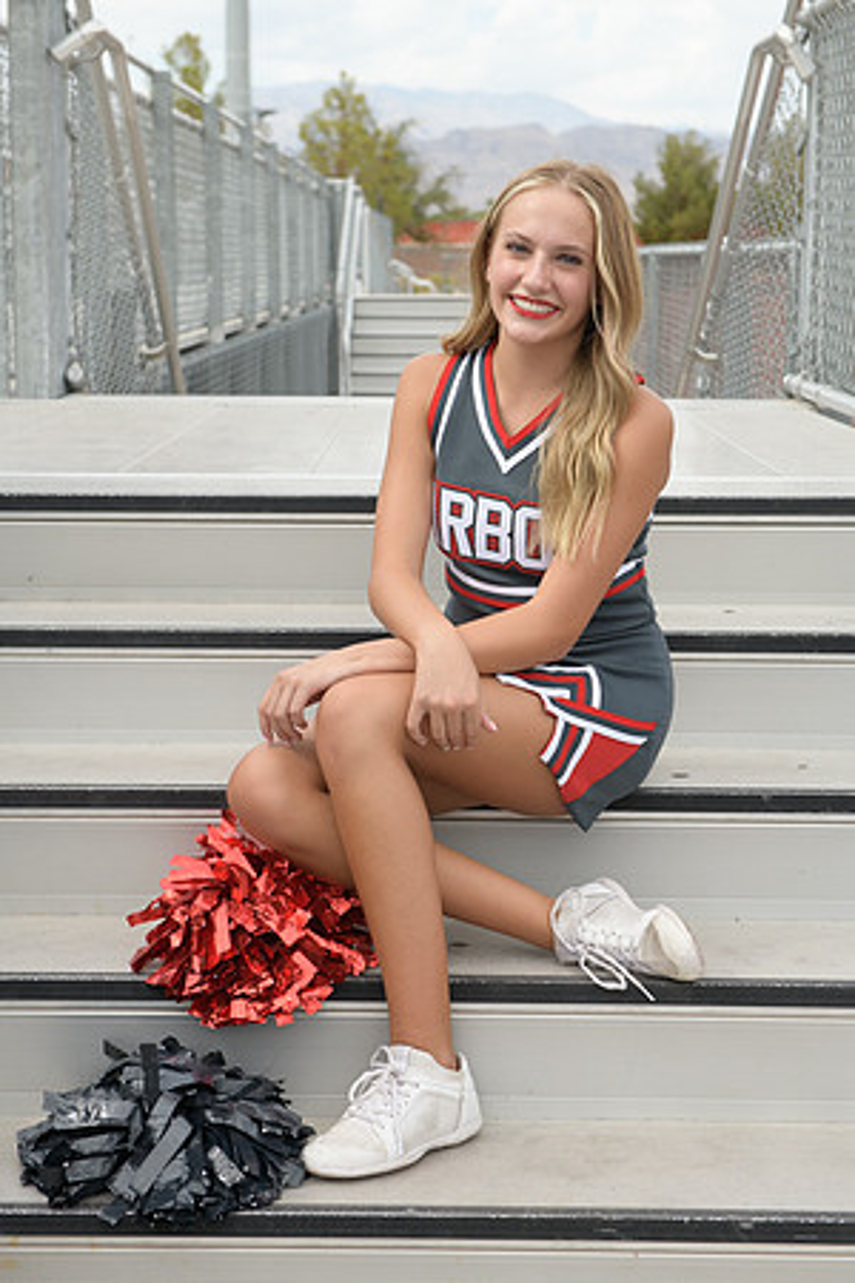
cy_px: 642
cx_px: 428
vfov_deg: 30.5
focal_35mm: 66
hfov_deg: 20.6
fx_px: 2351
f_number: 5.6
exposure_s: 1/1250
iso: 800
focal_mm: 66
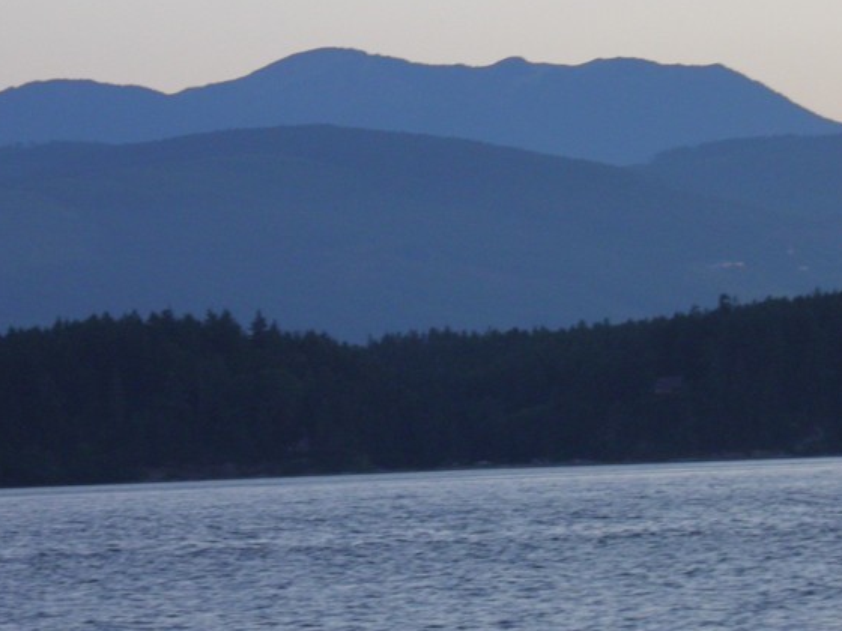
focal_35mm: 296
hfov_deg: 6.7
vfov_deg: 5.0
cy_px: 248
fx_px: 7200
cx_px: 453
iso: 100
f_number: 4.1
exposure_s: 1/30
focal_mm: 29.2
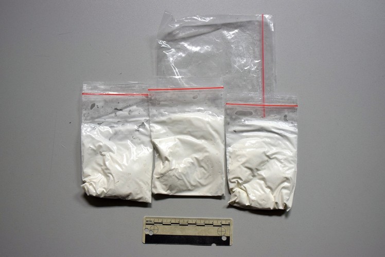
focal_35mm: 34
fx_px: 369
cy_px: 128
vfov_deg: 38.4
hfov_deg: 55.1
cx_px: 192
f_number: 5.6
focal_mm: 23
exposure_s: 1/125
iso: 1250
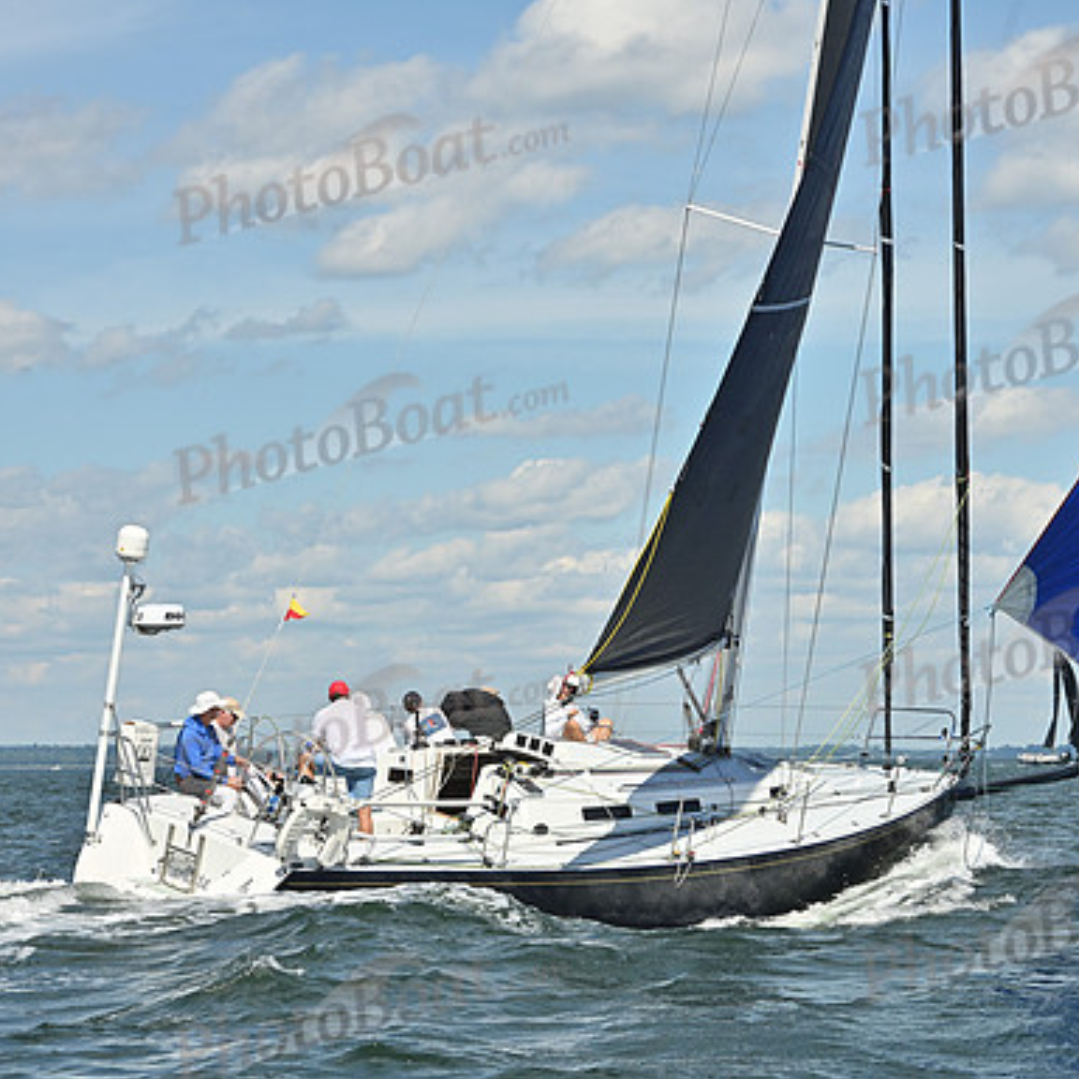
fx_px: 4161
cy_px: 538
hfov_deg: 14.7
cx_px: 717
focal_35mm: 118
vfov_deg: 14.8
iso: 250
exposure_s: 1/1000
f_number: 9
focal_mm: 92
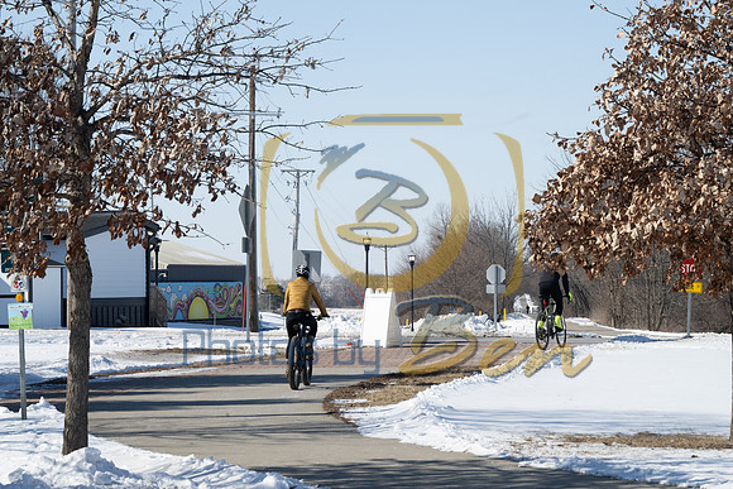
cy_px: 244
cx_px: 366
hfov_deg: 15.2
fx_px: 2749
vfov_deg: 10.2
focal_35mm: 135
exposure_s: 1/250
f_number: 14
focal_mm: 135
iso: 250
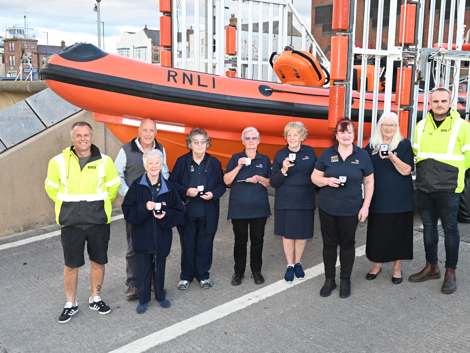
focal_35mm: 41
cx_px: 259
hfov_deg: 45.7
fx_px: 557
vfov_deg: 35.1
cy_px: 173
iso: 200
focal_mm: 37
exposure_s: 1/80
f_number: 5
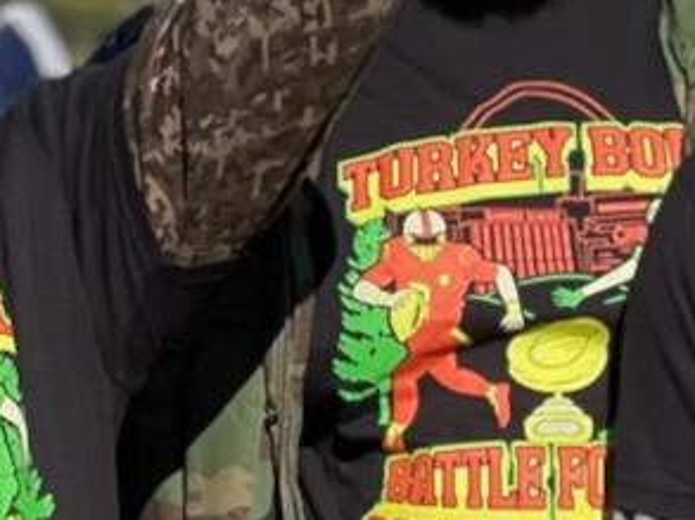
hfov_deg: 5.4
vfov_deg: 4.1
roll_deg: +0.2
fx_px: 7299
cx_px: -133
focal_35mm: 364
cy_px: 598
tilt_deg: -3.1
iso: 32
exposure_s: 1/1597
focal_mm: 6
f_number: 2
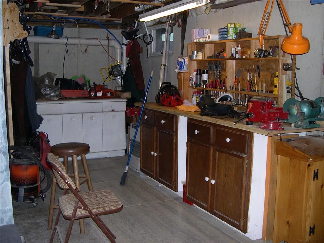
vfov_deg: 37.7
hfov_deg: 49.0
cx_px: 162
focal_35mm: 38
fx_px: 356
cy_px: 122
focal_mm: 8
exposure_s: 1/60
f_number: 2.8
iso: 206
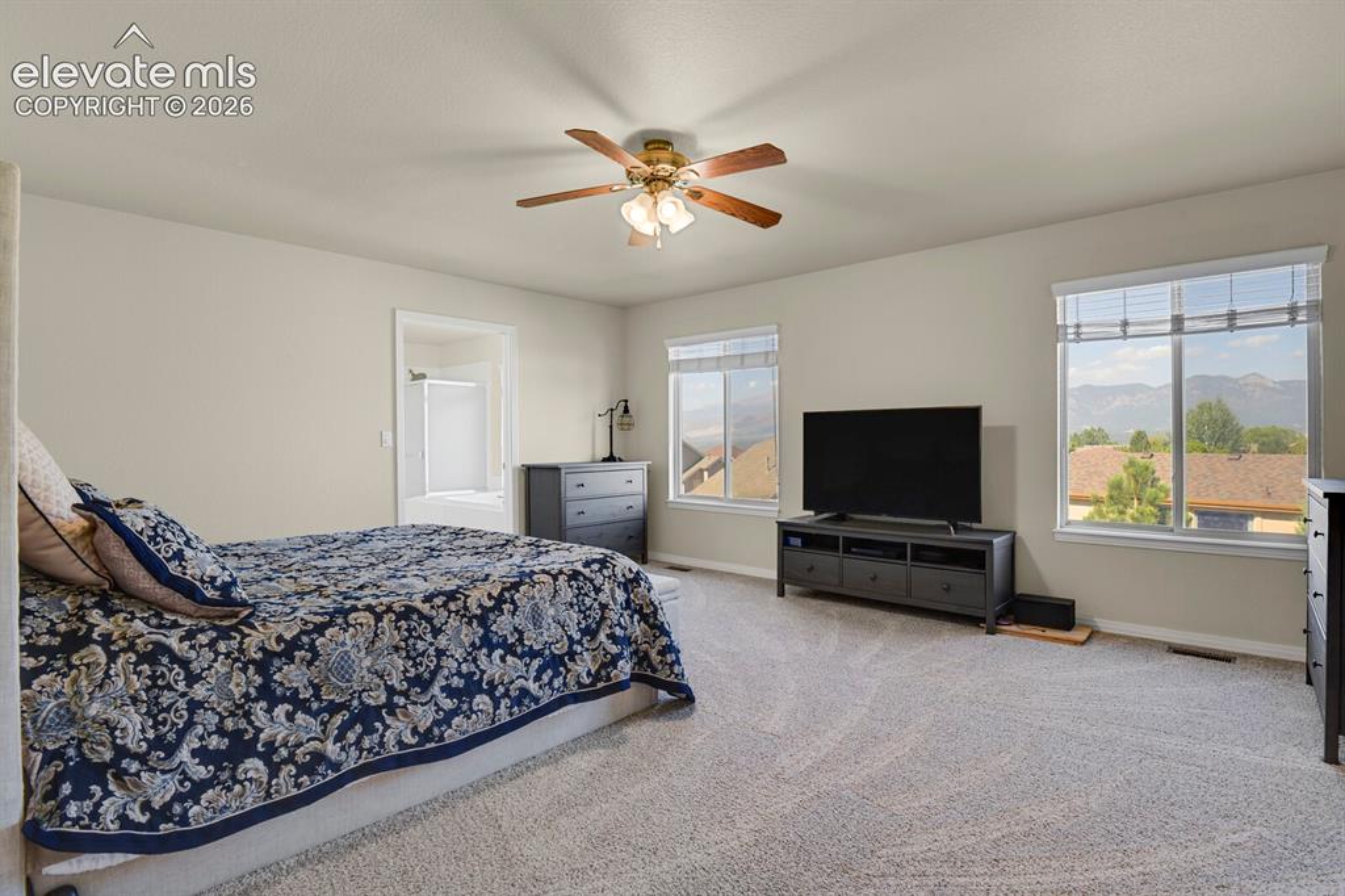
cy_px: 448
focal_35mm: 17
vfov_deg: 70.4
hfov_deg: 93.3
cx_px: 672
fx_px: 635
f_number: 8
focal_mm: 17
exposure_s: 1/20
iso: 1400
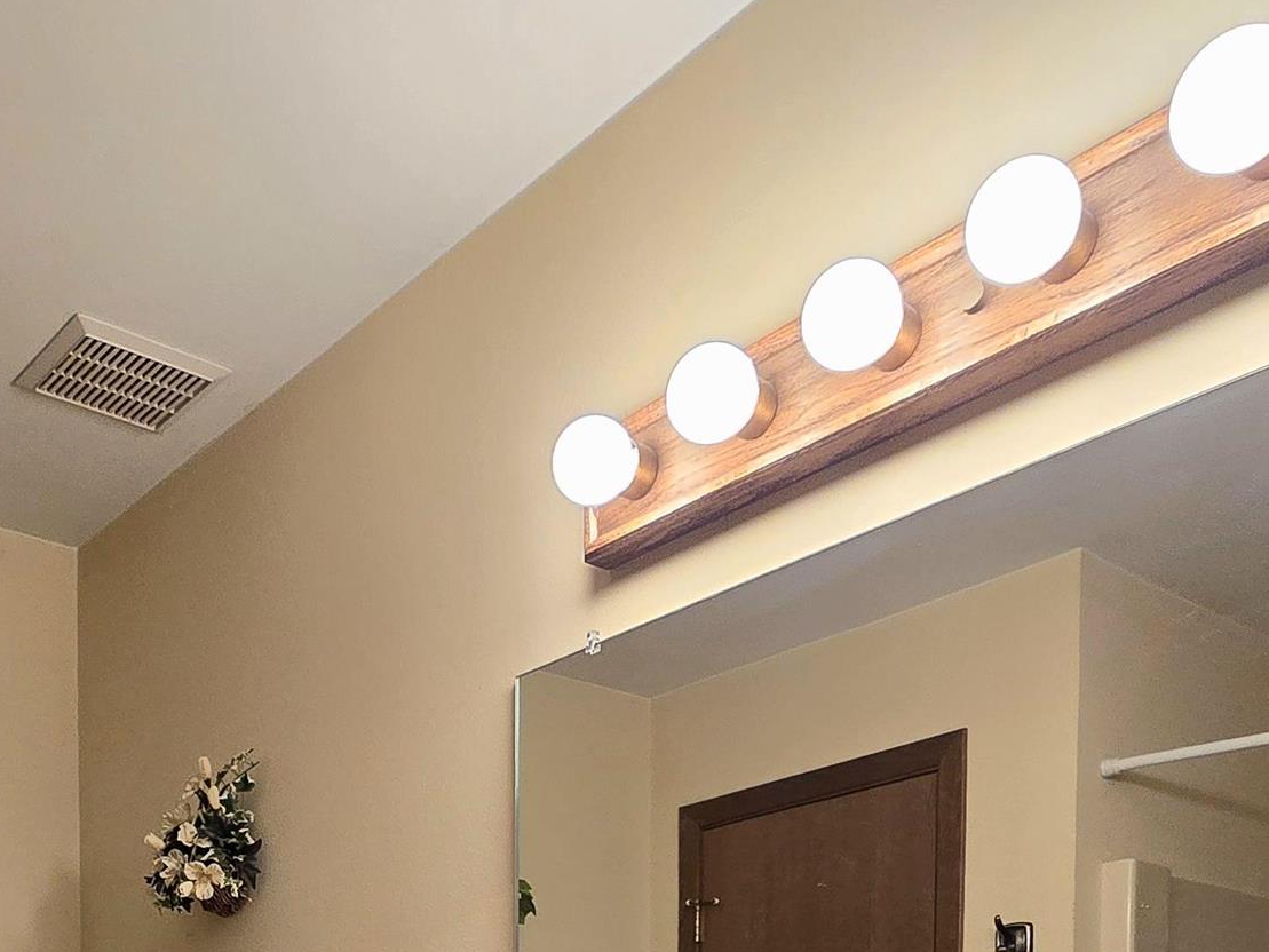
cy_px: 1259
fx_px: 1320
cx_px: 373
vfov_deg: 30.6
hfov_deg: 50.0
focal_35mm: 36
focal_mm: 2.2
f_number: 2.2
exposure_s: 1/60.2
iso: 200
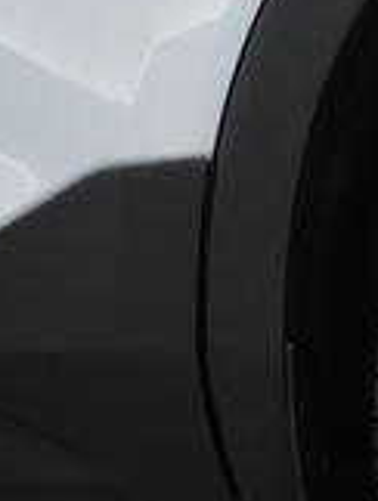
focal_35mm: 106
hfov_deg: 11.8
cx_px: 858
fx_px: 1539
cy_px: 442
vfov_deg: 18.2
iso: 4000
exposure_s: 1/160
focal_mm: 28
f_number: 2.8
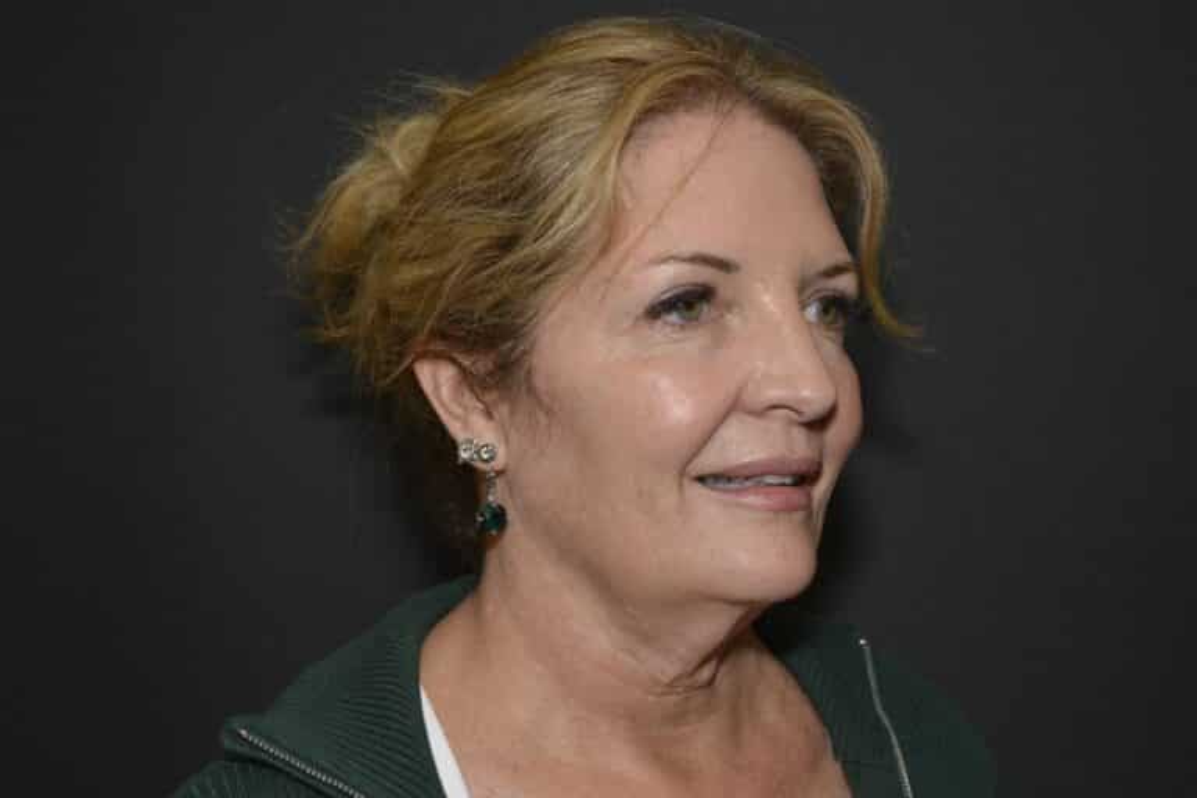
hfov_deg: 33.4
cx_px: 598
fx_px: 1995
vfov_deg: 22.6
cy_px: 399
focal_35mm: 60
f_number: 8
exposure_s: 1/125
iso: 200
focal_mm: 40
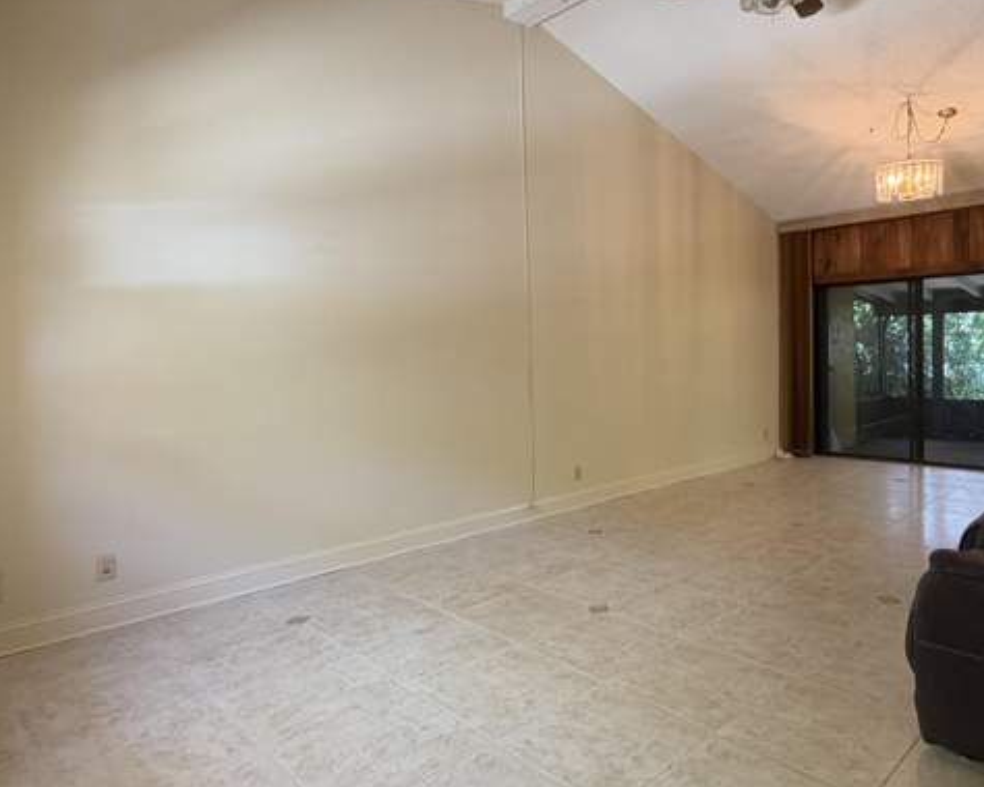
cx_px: 621
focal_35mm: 23
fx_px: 670
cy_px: 367
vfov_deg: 60.8
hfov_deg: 71.3
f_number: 2.2
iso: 320
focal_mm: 2.22
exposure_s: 1/60
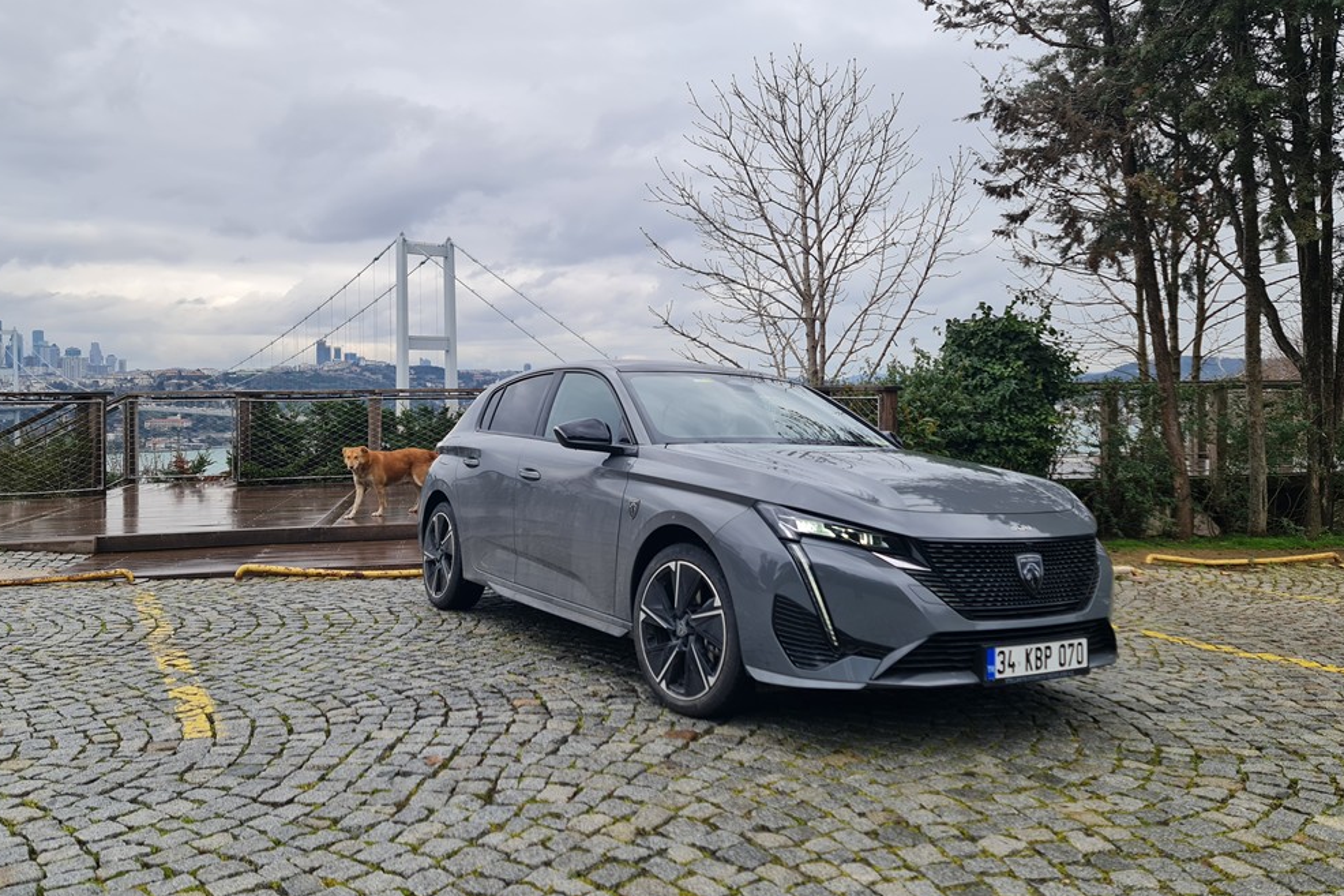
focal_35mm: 27
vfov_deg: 47.8
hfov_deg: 67.4
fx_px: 1008
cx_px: 657
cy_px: 389
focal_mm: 7
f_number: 1.8
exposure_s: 1/288
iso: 50
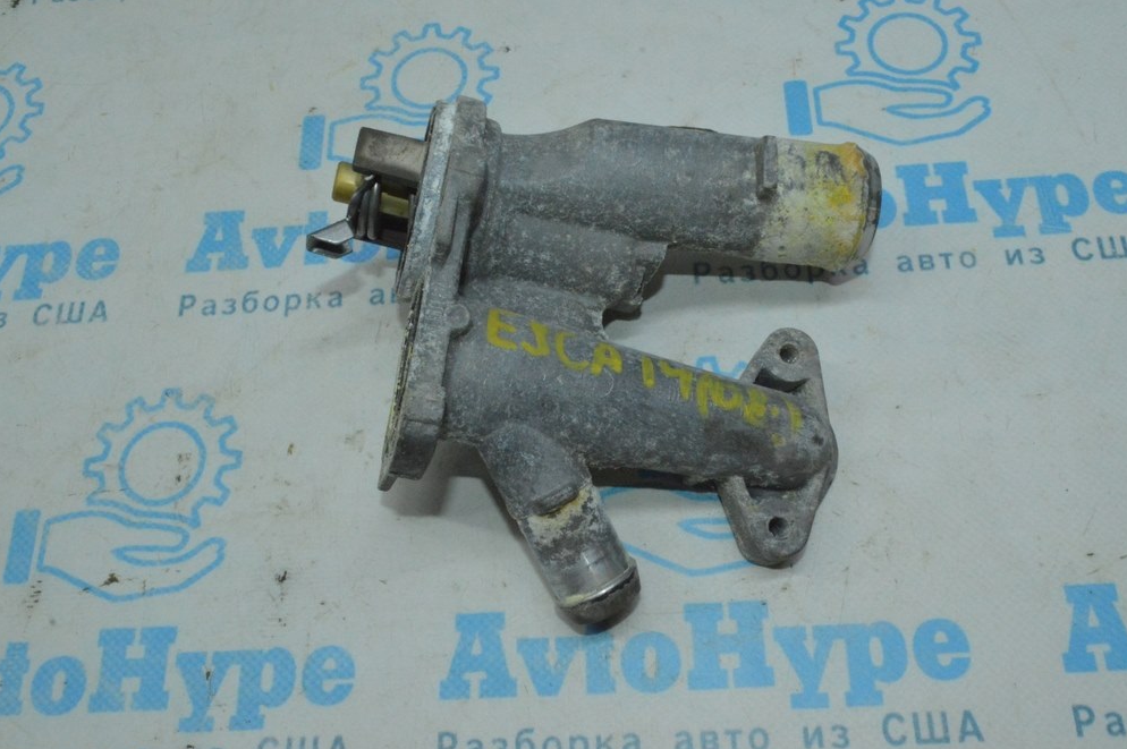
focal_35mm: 34
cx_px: 578
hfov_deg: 55.8
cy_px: 384
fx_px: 1063
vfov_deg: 38.8
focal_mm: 22
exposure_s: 1/60
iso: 5000
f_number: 25
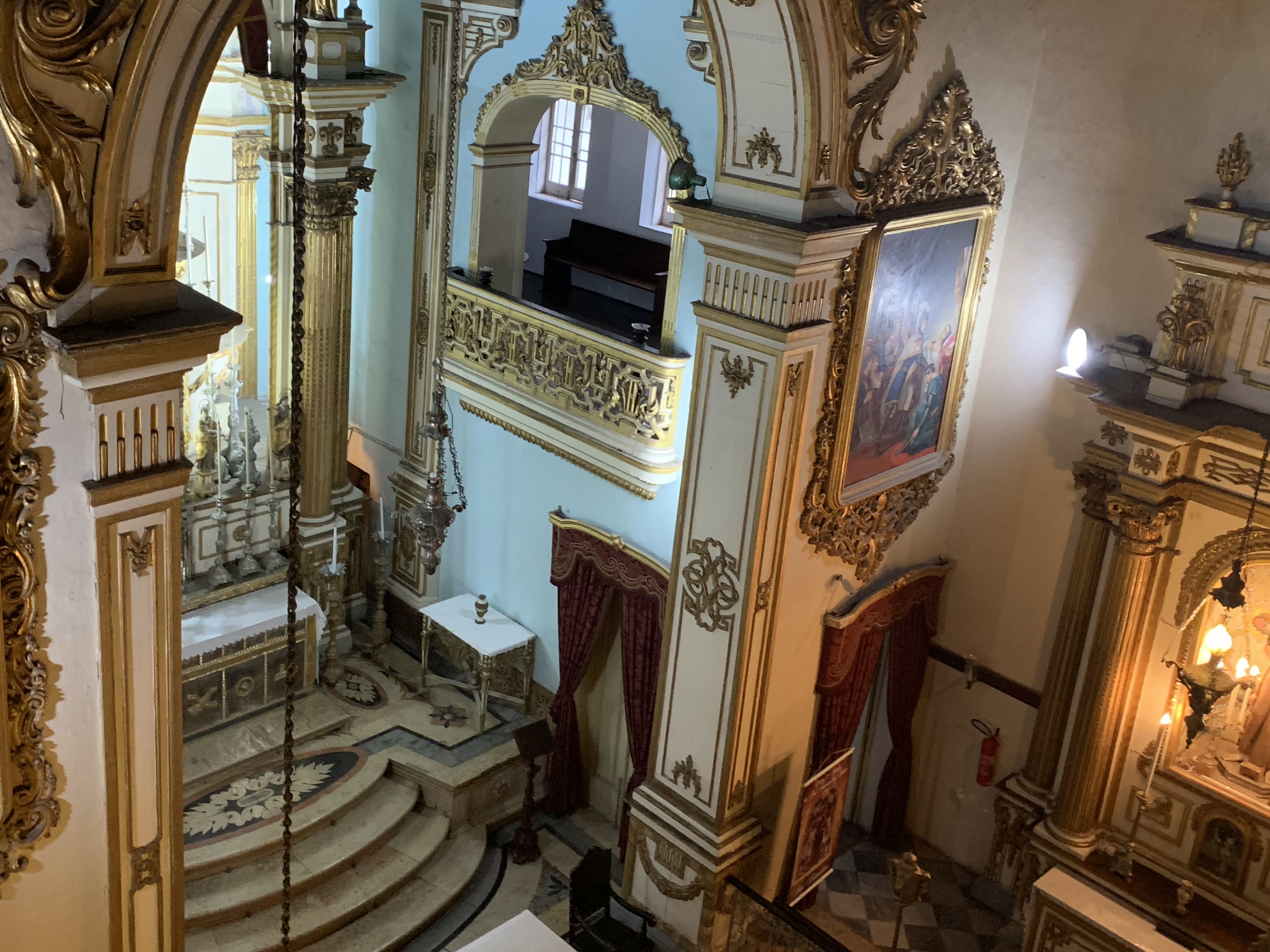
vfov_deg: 40.4
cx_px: 523
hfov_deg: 52.4
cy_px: 356
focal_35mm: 35
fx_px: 1284
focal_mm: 4.25
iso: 320
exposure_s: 1/40
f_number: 1.8
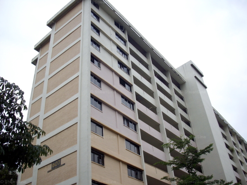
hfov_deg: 50.2
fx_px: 264
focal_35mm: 37
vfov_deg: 38.6
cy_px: 92
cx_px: 124
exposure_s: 1/160
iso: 80
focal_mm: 6.2
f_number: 5.6
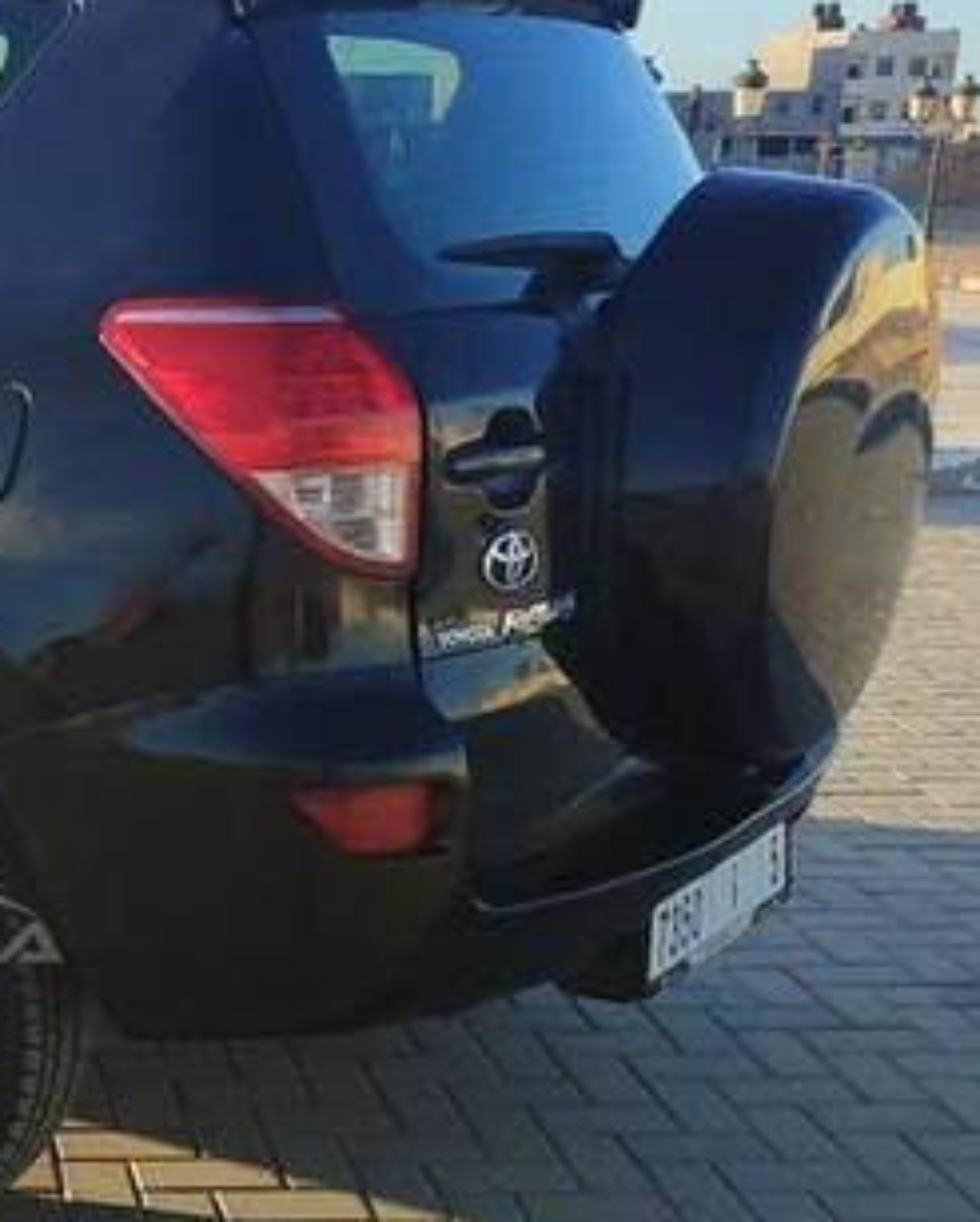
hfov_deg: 20.3
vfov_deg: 27.2
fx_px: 2499
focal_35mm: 69
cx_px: -291
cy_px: 882
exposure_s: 1/336
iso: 50
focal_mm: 5.95
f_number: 1.89
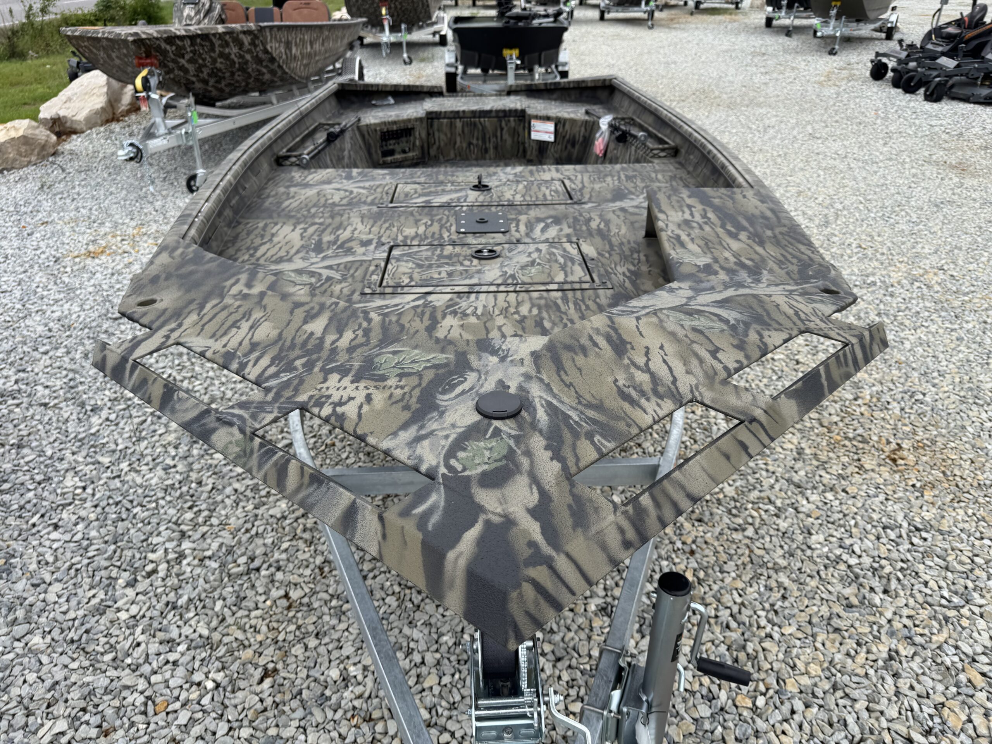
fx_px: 688
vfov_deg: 56.8
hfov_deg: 71.6
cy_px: 372
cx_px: 496
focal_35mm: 24
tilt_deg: -30.1
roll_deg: +1.9
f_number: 1.78
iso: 80
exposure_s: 1/1238
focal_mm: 6.76
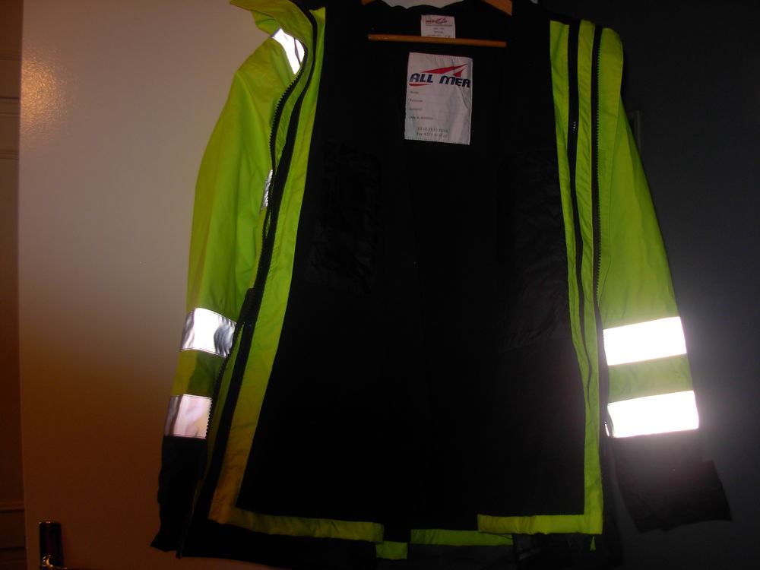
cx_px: 380
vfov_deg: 37.7
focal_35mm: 38
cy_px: 285
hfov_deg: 49.0
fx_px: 834
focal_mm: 6.3
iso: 79
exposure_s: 1/32
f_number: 2.9
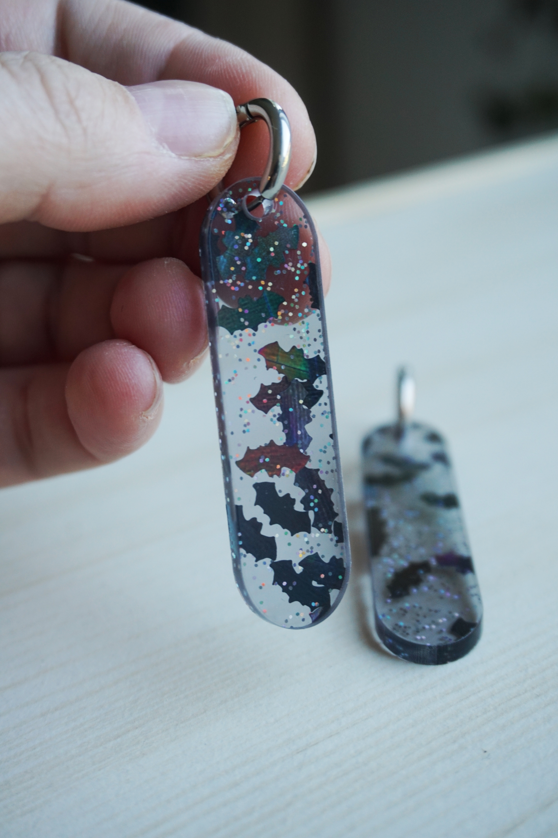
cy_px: 419
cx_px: 279
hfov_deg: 28.9
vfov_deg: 42.3
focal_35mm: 46
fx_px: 1081
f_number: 5
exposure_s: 1/60
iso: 400
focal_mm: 31
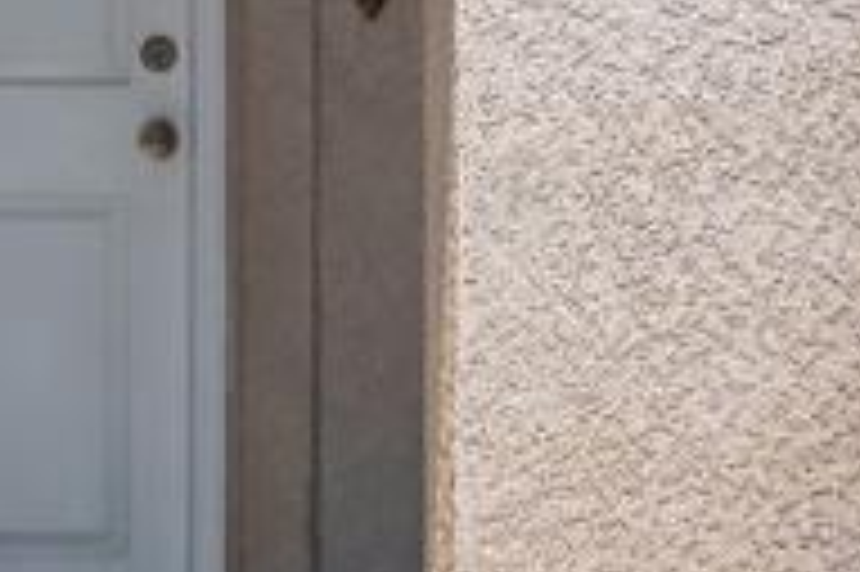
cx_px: -23
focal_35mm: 181
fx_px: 4320
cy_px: -25
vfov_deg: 7.5
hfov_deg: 11.2
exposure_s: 1/2000
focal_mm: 23
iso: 640
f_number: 7.1
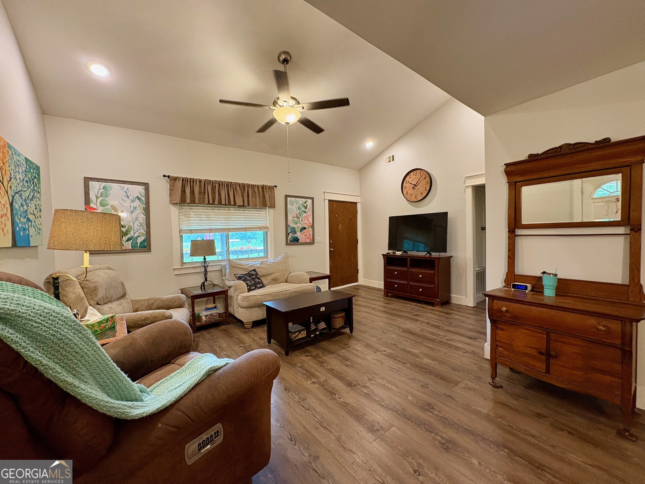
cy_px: 242
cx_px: 322
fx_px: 261
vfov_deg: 85.7
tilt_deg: -1.3
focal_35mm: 14
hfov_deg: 102.1
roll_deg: +1.4
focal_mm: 2.22
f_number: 2.2
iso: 320
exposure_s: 1/60
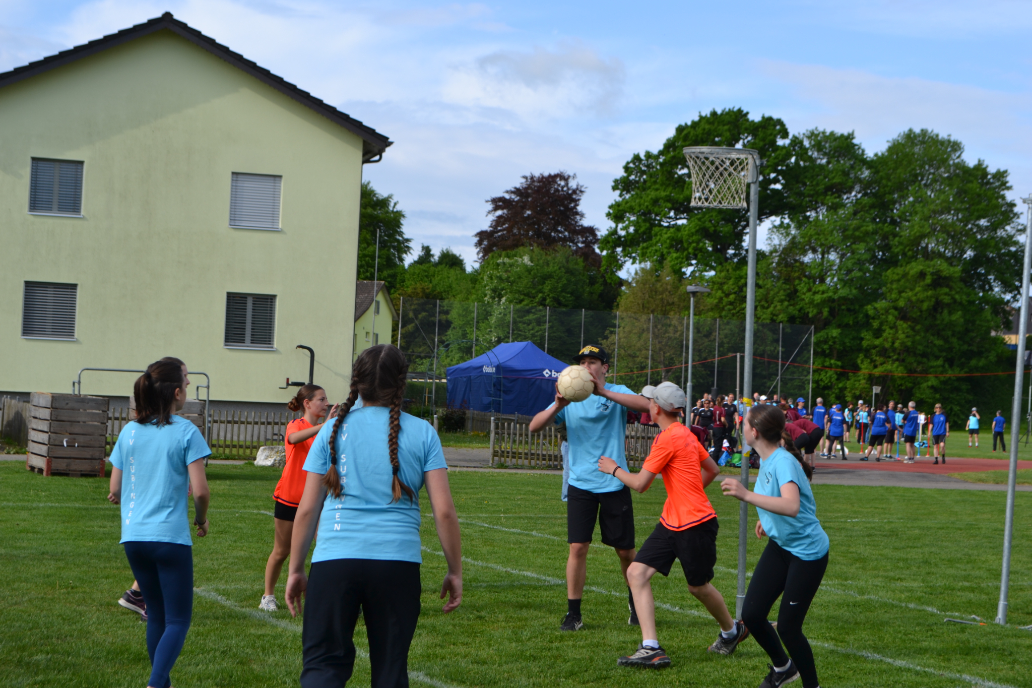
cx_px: 516
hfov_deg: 30.5
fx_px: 1892
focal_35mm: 66
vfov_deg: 20.6
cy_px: 344
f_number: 7.1
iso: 100
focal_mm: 44
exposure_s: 1/200
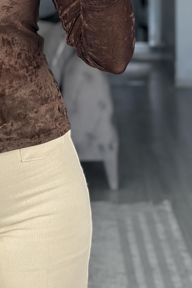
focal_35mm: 130
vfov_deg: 15.4
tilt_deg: -18.5
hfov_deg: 10.4
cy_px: -24
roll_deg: +1.3
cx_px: -20
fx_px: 1040
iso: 125
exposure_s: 1/121
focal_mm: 6.86
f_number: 1.78
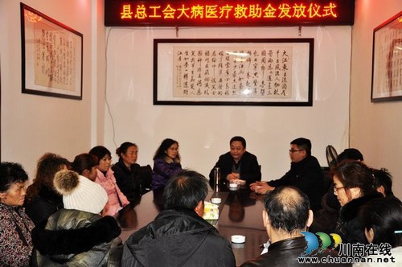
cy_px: 134
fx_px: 535
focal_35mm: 48
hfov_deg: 41.2
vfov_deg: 28.0
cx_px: 201
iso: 800
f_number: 4.2
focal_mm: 32
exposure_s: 1/60
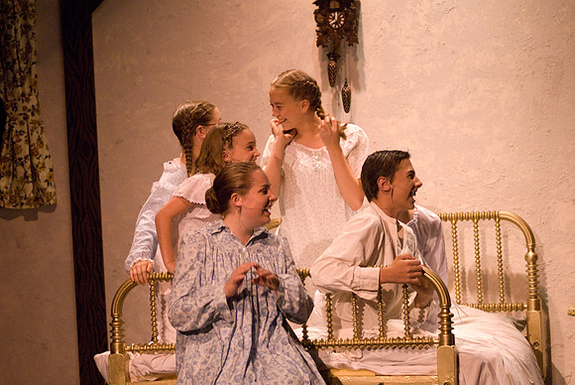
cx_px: 288
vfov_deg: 8.3
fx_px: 2638
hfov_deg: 12.4
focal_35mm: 165
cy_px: 192
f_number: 2.8
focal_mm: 110
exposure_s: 1/160
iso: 1600
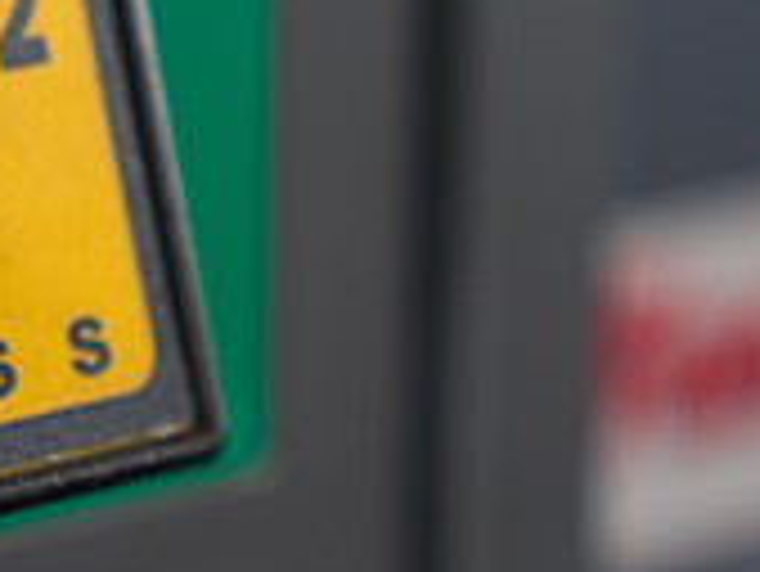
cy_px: 23
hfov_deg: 7.6
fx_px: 5690
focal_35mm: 259
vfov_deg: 5.7
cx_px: -27
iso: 125
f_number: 2.8
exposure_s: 1/80
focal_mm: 70
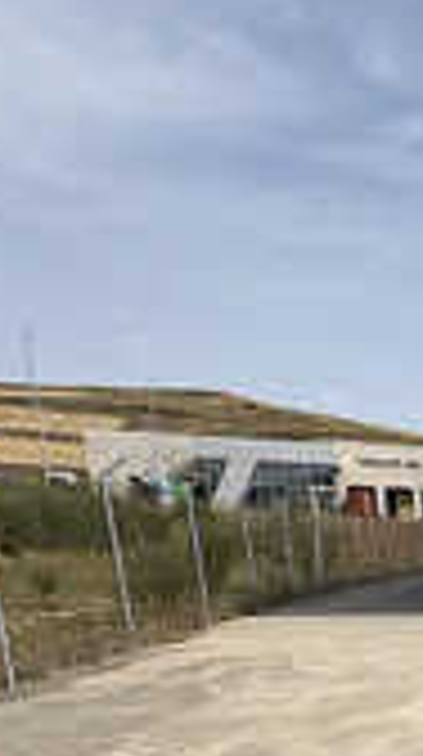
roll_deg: -1.3
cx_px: 916
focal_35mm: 50
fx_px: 1001
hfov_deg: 16.2
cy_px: 765
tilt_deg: -12.5
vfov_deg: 36.9
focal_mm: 2.22
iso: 50
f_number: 2.2
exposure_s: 1/1126
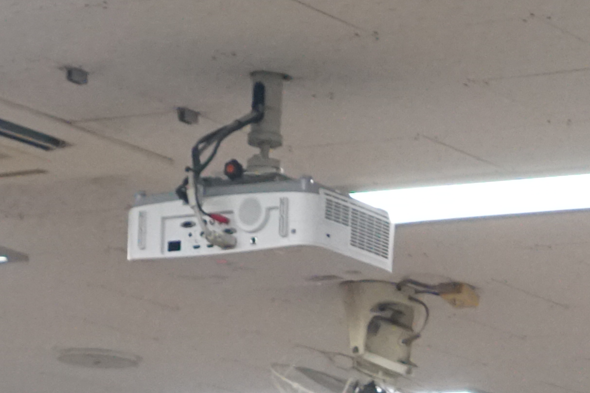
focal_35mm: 178
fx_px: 2917
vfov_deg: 7.3
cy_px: 866
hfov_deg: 11.0
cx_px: 955
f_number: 3.5
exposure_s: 1/160
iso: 1600
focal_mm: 24
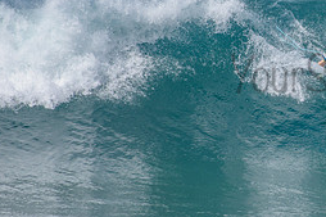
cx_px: 363
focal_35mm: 1143
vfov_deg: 1.2
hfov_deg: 1.8
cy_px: 62
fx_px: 10343
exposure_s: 1/2000
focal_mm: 500
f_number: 5.6
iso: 160
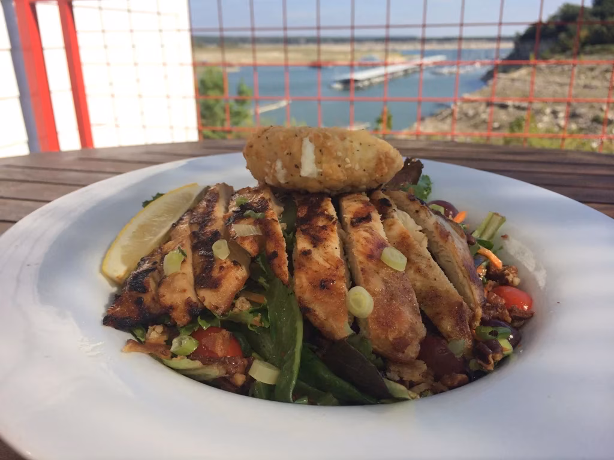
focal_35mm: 30
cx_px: 307
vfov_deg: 46.8
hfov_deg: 60.0
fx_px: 532
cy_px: 230
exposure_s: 1/2740
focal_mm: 4.12
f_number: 2.2
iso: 64
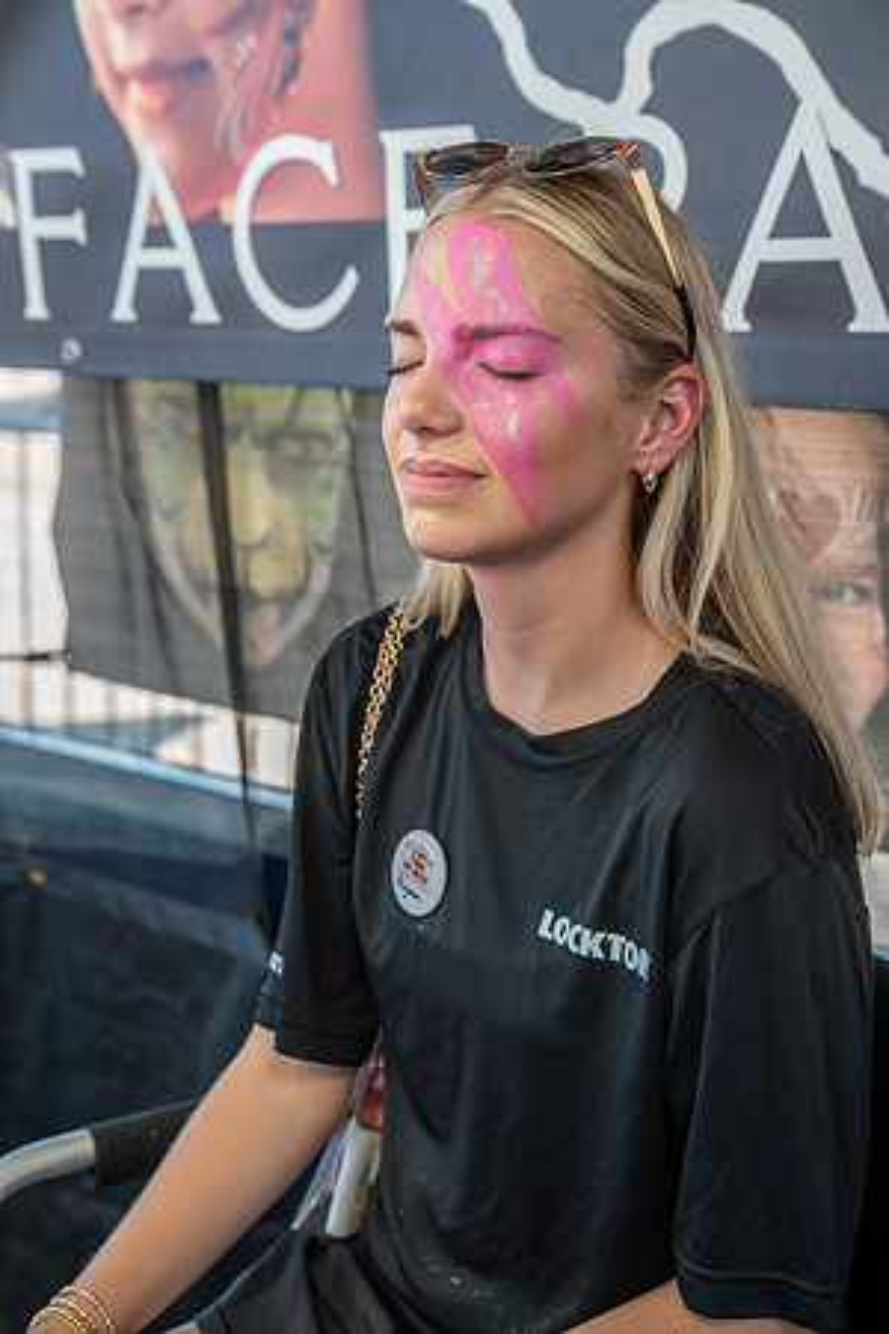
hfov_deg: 23.4
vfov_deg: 34.5
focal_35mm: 58
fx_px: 2148
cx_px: 444
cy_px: 667
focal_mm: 58
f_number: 4.5
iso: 1000
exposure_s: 1/200
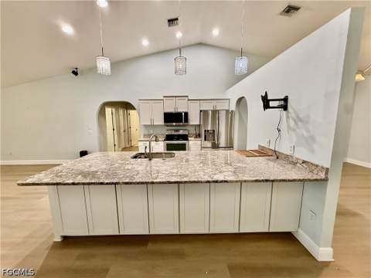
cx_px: 186
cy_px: 139
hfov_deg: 102.1
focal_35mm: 14
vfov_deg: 85.7
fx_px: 150
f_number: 2.2
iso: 160
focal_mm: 2.22
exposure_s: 1/120
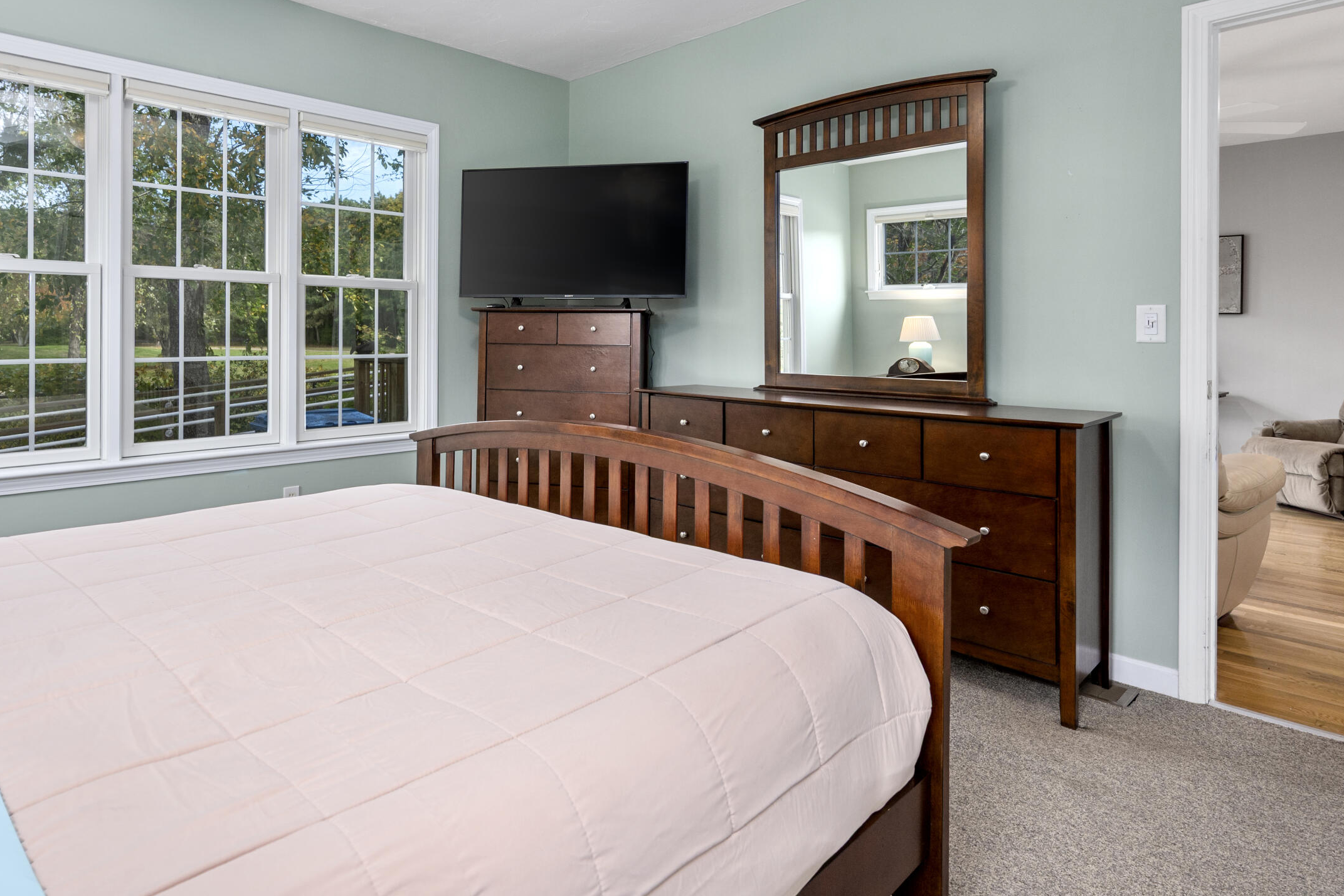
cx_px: 512
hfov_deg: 79.9
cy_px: 324
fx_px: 784
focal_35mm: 21
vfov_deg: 58.6
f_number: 8
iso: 320
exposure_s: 1/5
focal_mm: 15
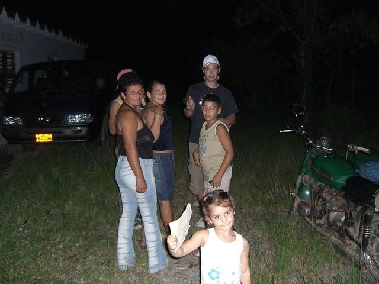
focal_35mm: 38
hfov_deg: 49.0
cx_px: 190
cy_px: 142
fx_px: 416
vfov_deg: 37.7
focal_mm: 7.9
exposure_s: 1/60
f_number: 2.8
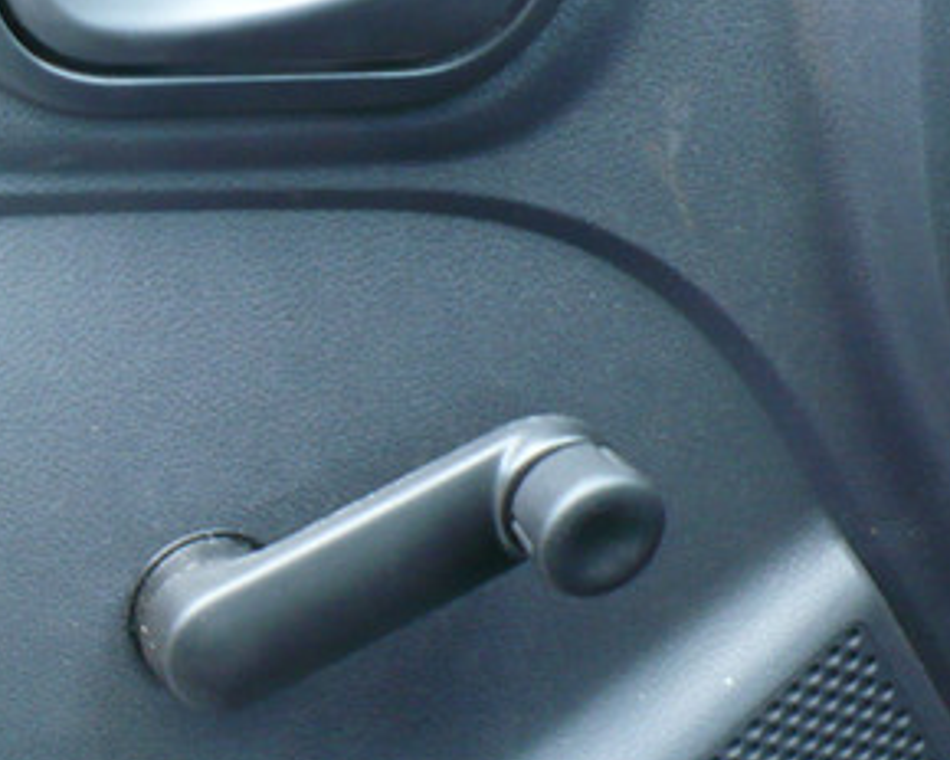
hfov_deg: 21.9
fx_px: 2362
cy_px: 308
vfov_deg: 18.3
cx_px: 7
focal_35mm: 84
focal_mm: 6.1
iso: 160
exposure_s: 1/30
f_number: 2.8
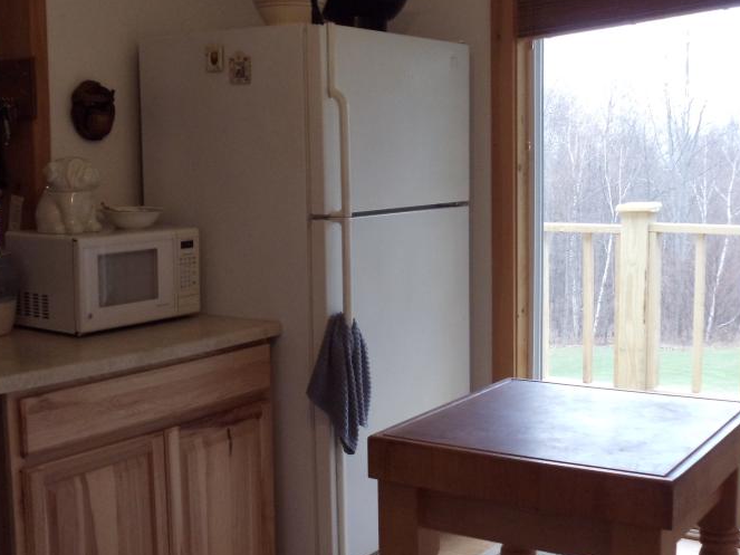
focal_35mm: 68
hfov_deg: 28.6
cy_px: 276
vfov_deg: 21.6
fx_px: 1453
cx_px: 395
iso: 400
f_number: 3.5
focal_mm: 6
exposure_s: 1/80
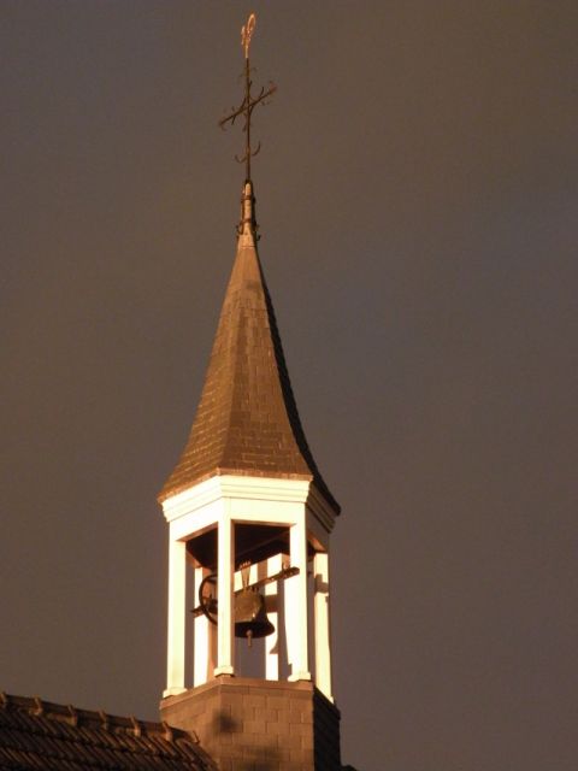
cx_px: 289
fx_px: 2649
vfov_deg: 16.6
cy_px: 386
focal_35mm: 119
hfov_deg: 12.5
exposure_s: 1/39.6
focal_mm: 21
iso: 400
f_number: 4.5
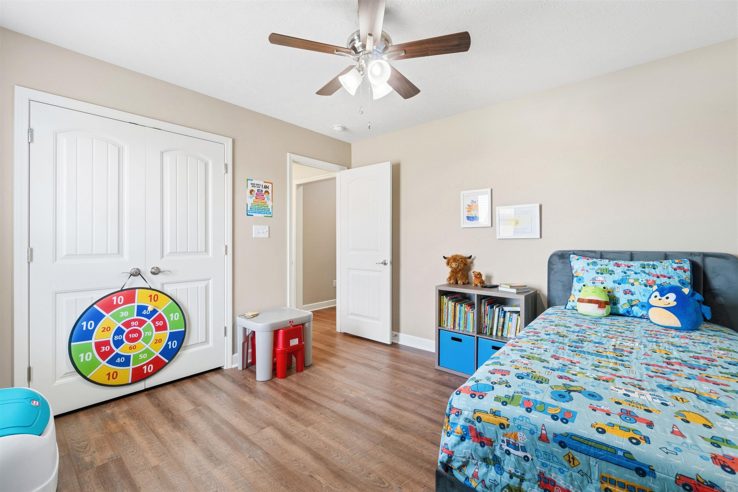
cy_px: 246
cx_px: 369
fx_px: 307
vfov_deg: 77.3
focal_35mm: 15
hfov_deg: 100.4
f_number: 8
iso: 400
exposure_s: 1/3
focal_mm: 10
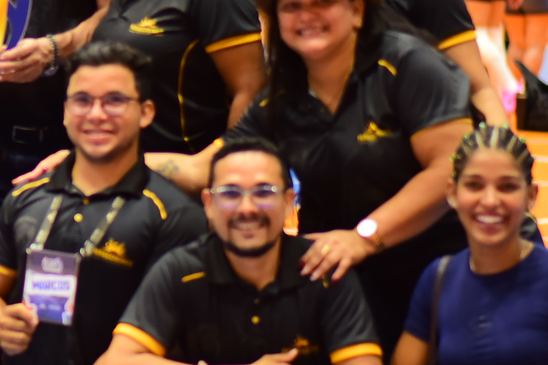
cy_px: 137
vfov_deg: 5.1
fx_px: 4110
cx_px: -52
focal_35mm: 270
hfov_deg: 7.6
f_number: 2
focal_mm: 85
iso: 1250
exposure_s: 1/500
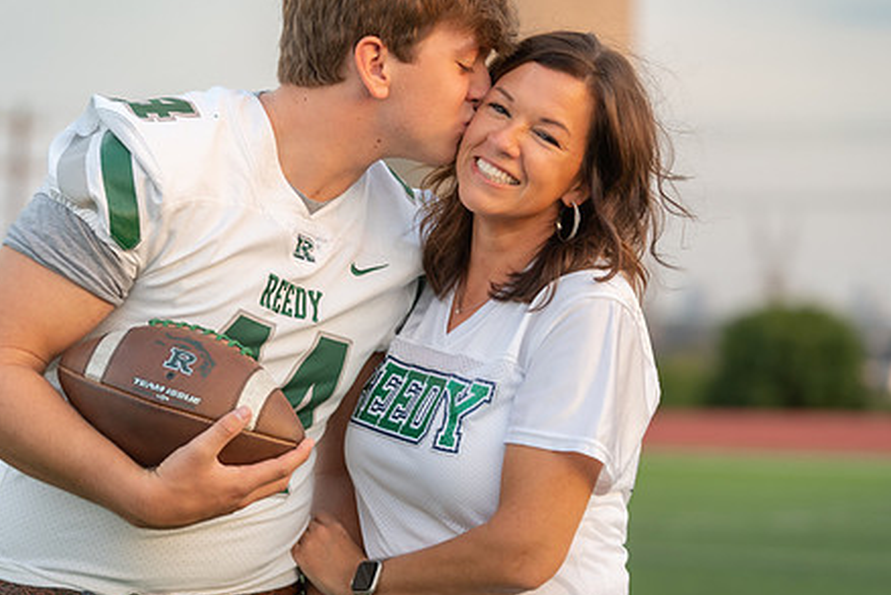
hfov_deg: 15.2
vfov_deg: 10.2
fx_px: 3342
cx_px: 378
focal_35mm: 135
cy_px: 255
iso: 250
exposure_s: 1/320
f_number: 2.8
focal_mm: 100
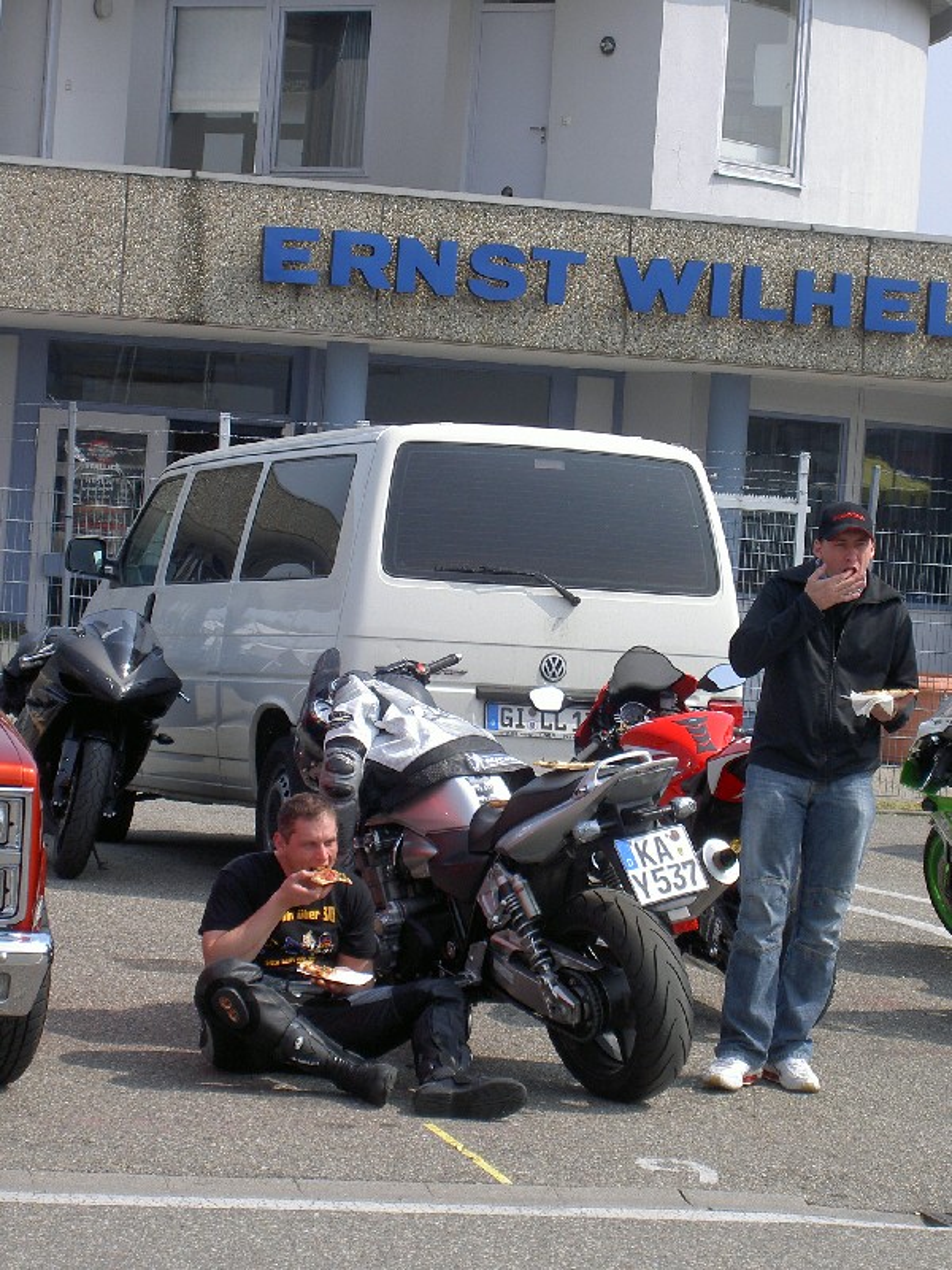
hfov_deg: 12.8
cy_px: 635
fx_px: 4254
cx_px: 476
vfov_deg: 17.0
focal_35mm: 116
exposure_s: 1/400
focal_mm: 24
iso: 100
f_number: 4.9
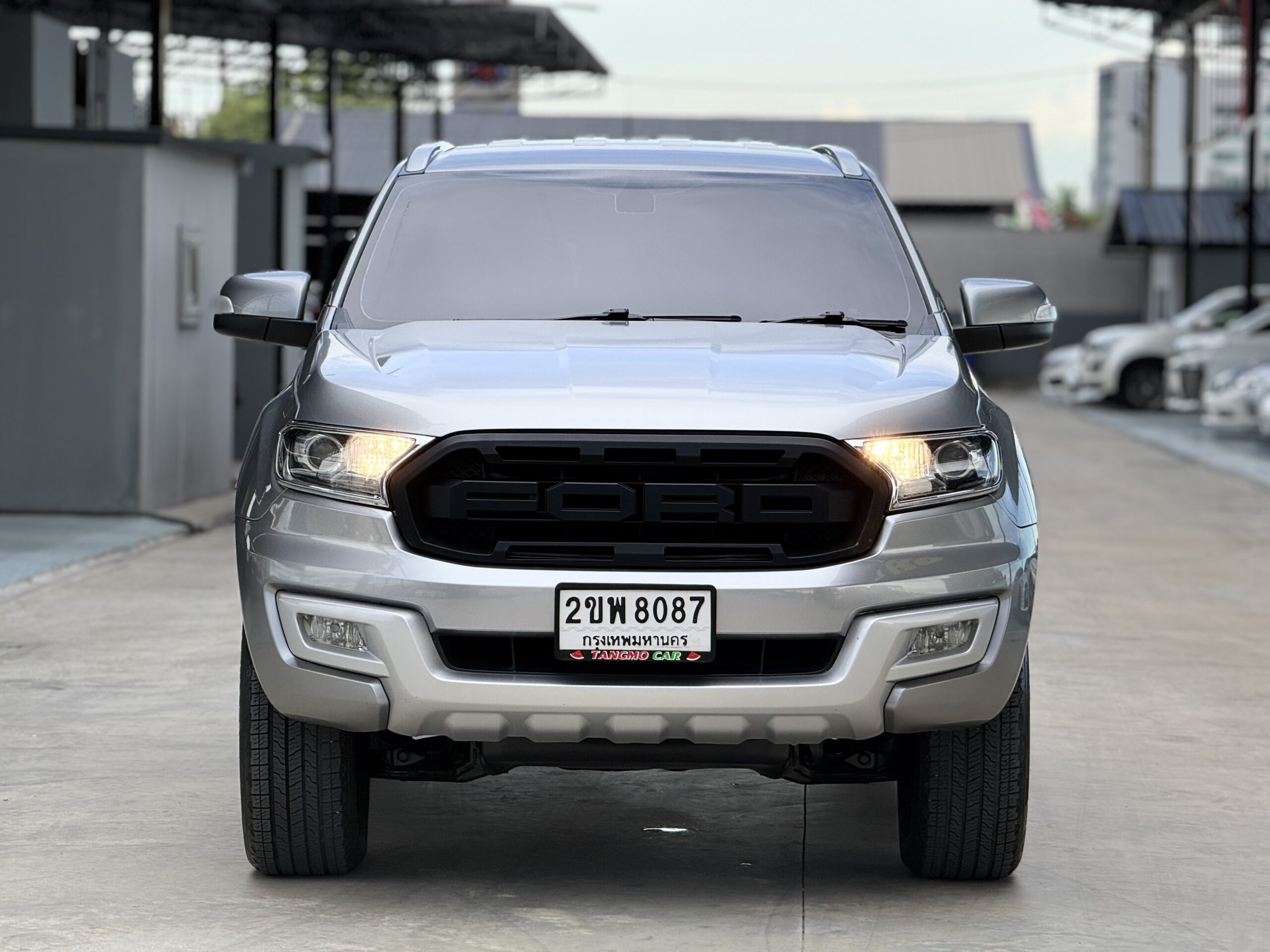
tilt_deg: -1.9
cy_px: 476
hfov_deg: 16.4
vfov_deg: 12.3
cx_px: 635
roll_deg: -1.0
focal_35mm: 120
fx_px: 4403
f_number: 2.8
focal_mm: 15.66
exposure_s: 1/423
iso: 64
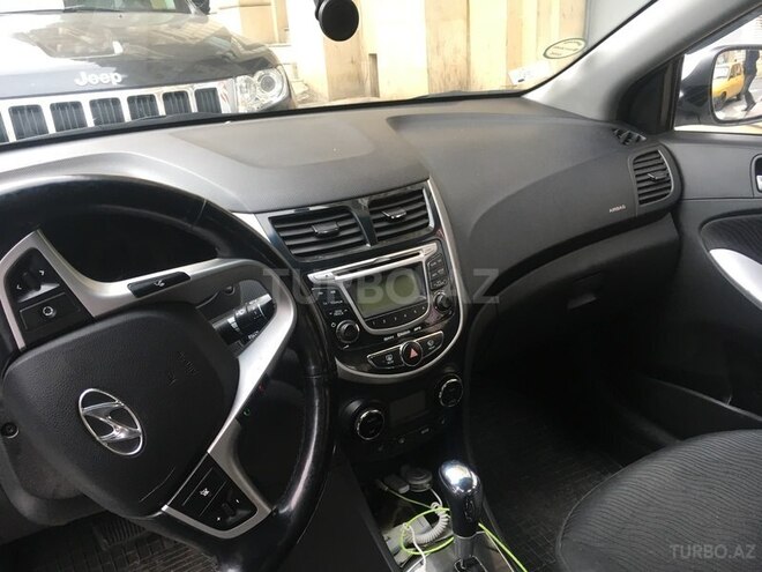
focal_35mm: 29
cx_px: 381
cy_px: 286
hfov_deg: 61.7
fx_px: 638
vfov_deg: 48.2
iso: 50
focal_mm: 4.15
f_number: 2.2
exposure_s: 1/33
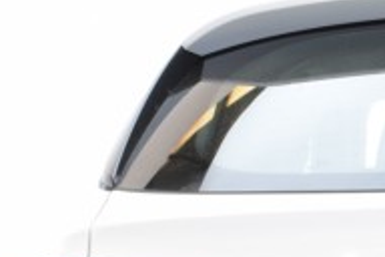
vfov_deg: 4.2
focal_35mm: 328
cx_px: 640
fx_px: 3508
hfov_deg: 6.2
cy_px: 353
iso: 100
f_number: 16
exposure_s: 1/1.3
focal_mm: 28
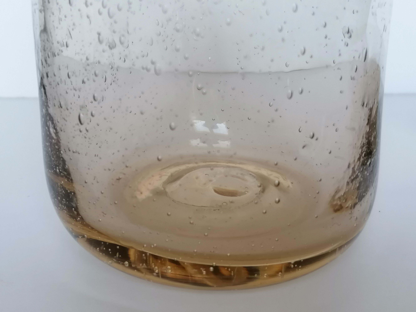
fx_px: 589
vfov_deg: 29.7
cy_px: 156
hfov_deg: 38.9
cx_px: 208
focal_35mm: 49
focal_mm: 4.75
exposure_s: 1/50
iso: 125
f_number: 1.8
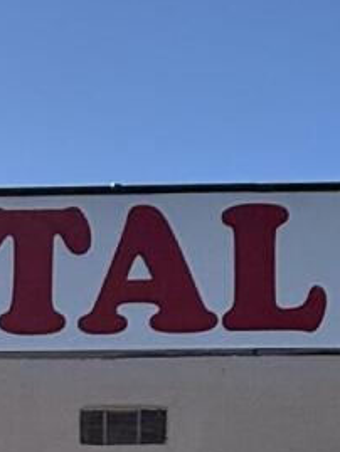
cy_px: 677
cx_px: -333
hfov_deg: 12.6
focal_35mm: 104
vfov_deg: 17.1
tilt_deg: +3.7
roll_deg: -0.9
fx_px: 1361
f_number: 2.2
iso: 80
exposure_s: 1/3891
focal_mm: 2.22
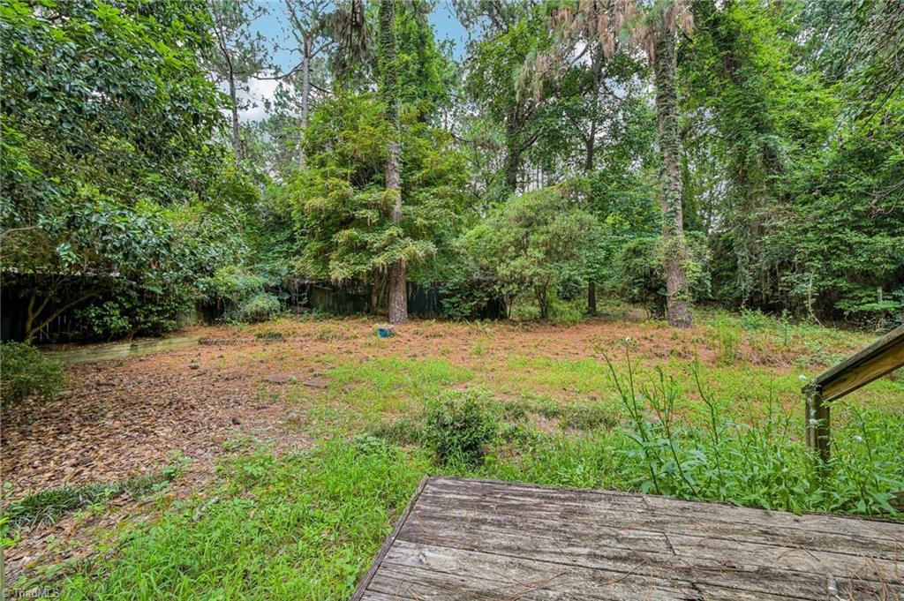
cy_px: 300
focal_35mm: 14
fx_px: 351
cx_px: 452
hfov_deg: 104.3
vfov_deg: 81.1
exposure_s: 1/20
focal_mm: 14
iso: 100
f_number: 8
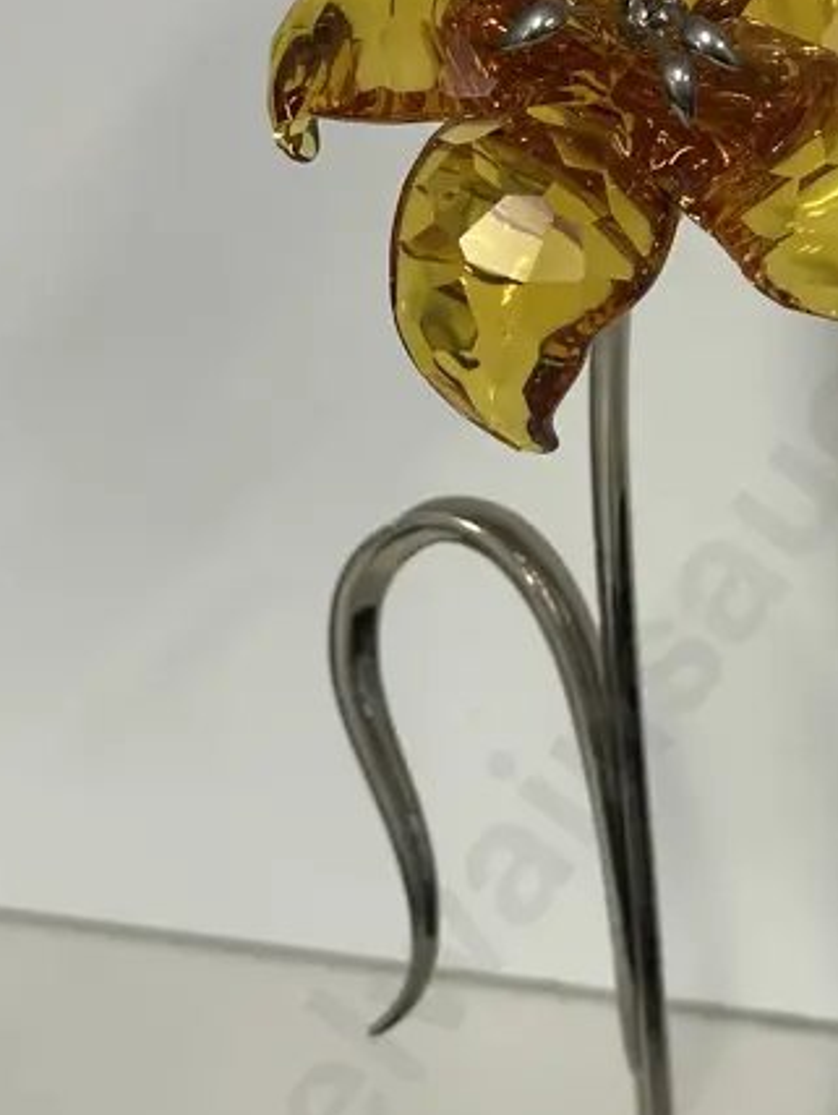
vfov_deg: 17.1
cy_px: 692
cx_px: 647
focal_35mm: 115
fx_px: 3706
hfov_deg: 12.9
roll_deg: +2.7
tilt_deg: -30.3
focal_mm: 6.86
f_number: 1.78
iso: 64
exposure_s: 1/50
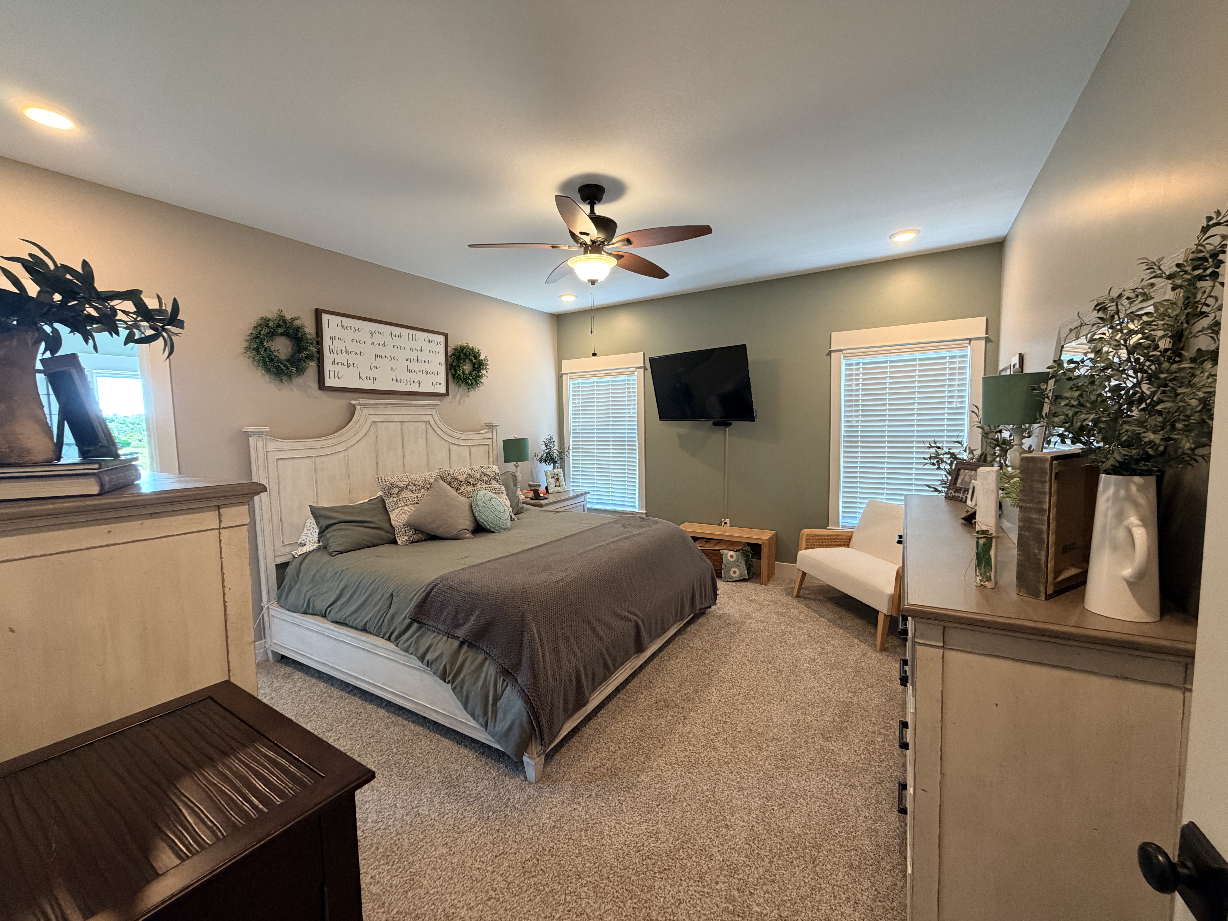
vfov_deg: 85.7
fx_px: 497
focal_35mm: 14
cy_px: 460
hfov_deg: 102.1
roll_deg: +0.7
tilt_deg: -4.6
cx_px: 614
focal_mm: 2.22
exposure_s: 1/60
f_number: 2.2
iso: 250
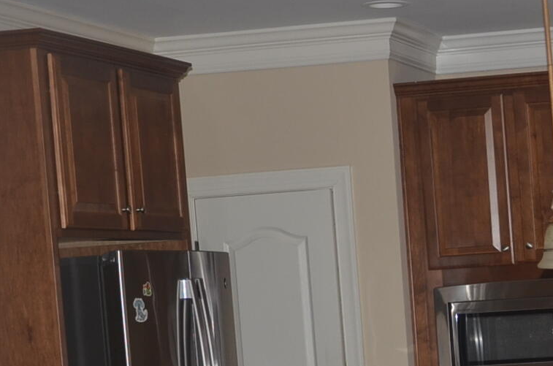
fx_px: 1946
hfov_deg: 15.2
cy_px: 424
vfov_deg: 10.6
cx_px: 769
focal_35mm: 127
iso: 320
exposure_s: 1/60
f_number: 4
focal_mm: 26
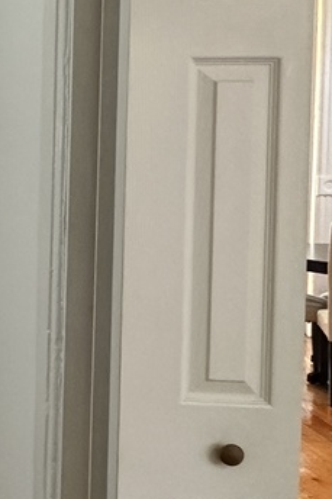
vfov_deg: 32.6
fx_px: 845
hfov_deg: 15.4
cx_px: -410
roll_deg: -0.5
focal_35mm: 61
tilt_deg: -2.6
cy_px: 165
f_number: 2.2
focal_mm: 2.22
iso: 250
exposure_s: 1/60
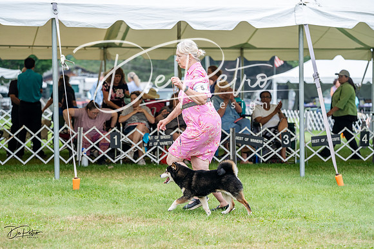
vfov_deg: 10.9
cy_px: 124
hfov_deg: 16.3
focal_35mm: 126
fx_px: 1309
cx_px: 187
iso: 400
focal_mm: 126
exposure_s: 1/400
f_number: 4.5
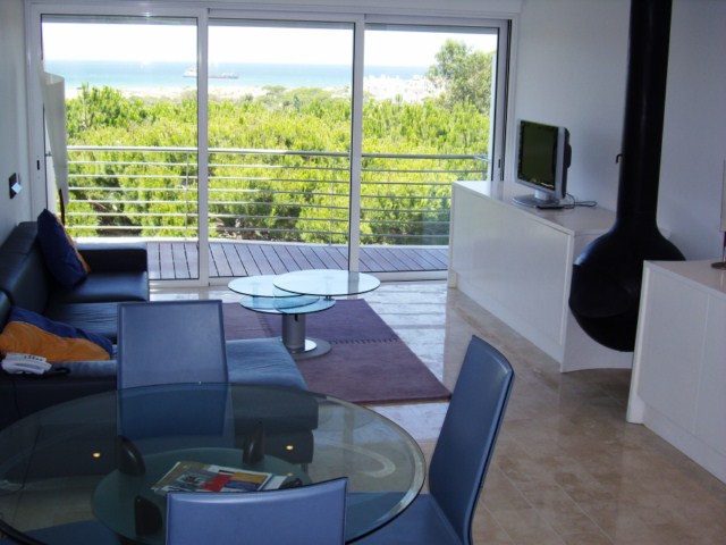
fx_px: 965
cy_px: 272
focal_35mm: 46
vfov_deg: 31.5
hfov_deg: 41.2
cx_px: 363
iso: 100
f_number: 3.1
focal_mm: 9.6
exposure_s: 1/320
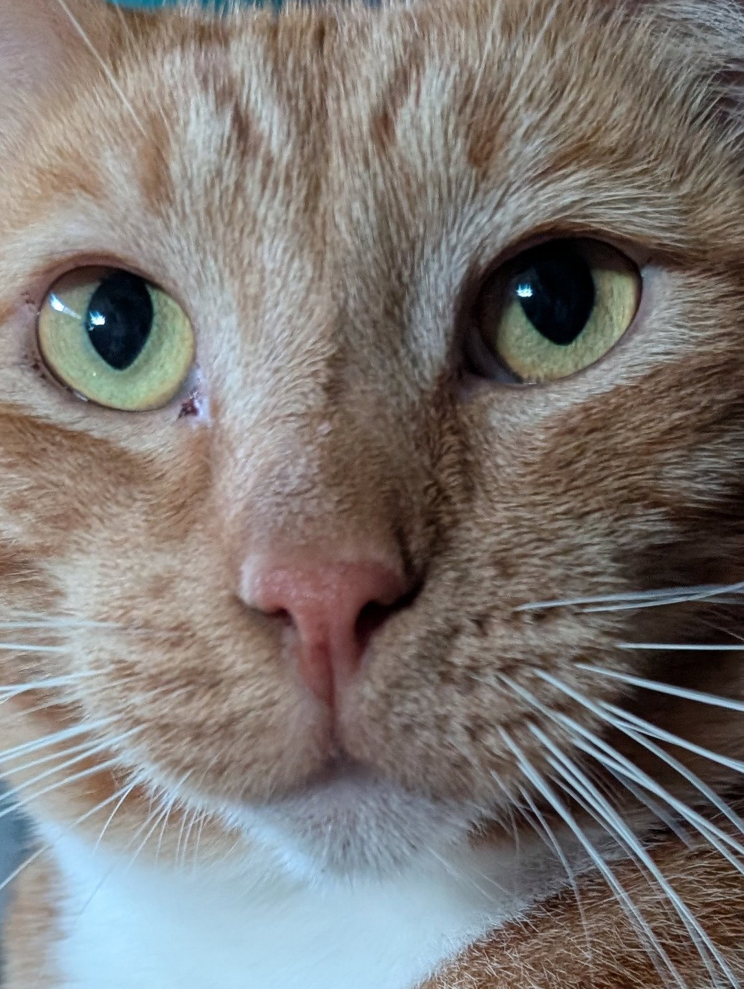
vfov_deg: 71.5
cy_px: 494
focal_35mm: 24
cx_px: 372
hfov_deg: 56.9
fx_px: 686
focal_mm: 6.9
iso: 1189
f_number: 1.68
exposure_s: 1/86.6
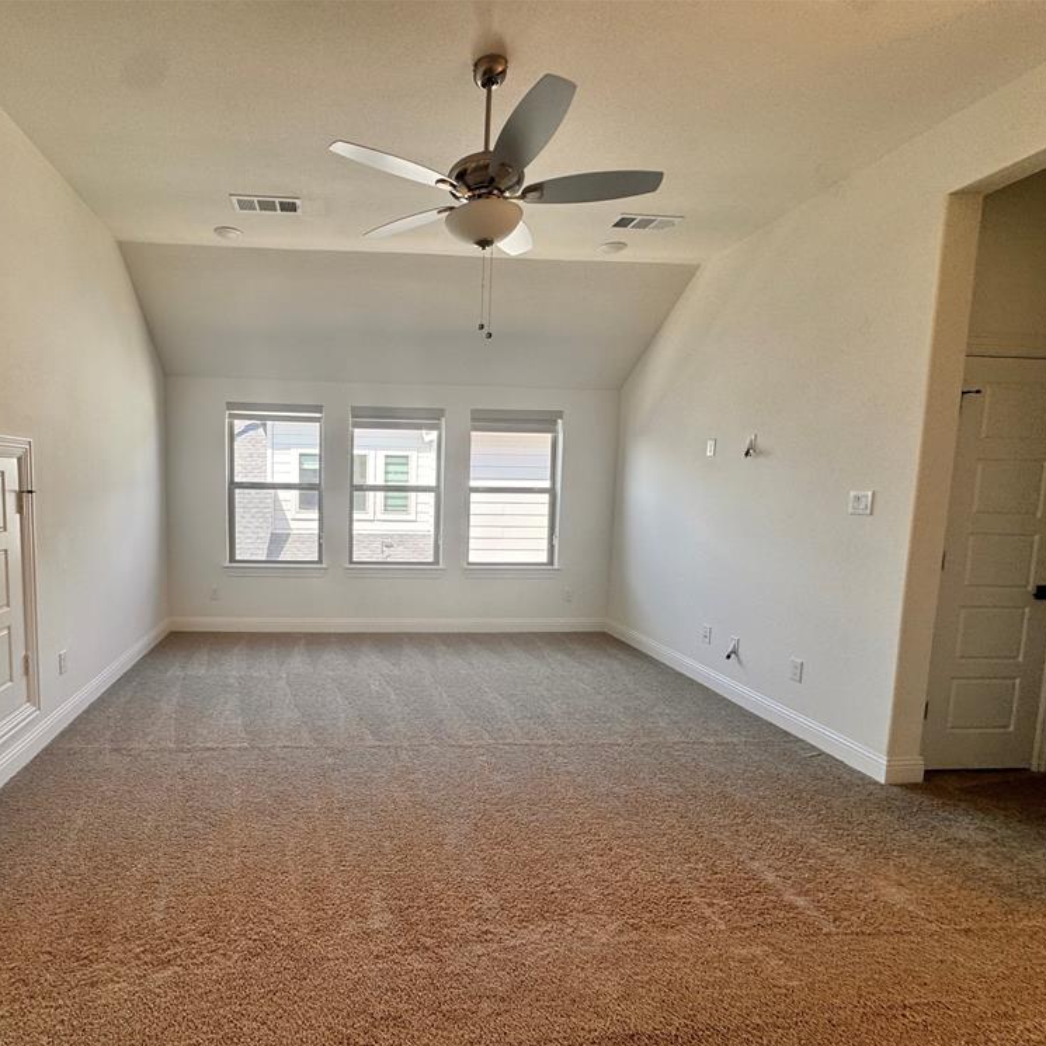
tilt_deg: -3.8
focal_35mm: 17
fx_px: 581
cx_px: 369
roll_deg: -1.0
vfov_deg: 83.9
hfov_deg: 81.8
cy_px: 538
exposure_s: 1/120
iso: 64
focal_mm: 2.22
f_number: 2.2
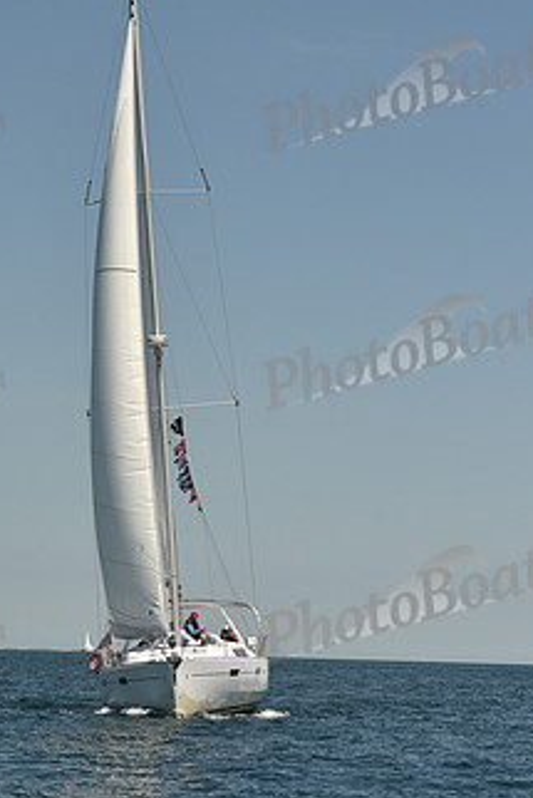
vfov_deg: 13.2
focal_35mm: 155
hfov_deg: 8.9
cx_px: 135
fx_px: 3438
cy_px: 253
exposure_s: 1/800
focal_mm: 86
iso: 250
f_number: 6.3
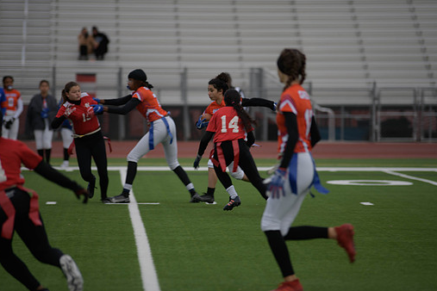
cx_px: 223
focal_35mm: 229
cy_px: 140
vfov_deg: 6.0
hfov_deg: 9.0
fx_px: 2780
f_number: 2.8
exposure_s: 1/200
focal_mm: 200
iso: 80
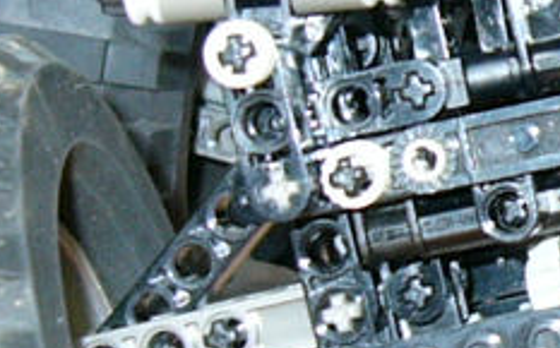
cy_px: 170
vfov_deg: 6.4
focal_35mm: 204
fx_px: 3110
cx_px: 846
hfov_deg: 10.0
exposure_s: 1/2.5
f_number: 2.8
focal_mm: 5.8
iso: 100
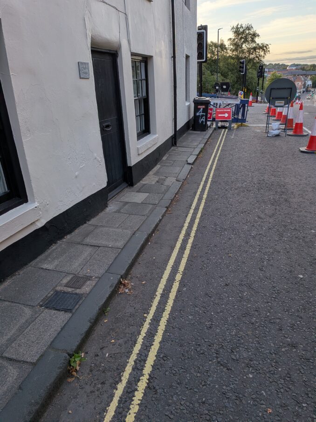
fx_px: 292
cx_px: 158
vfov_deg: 71.6
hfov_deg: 56.8
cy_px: 211
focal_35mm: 24
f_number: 1.7
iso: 32
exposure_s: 1/344
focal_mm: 4.53
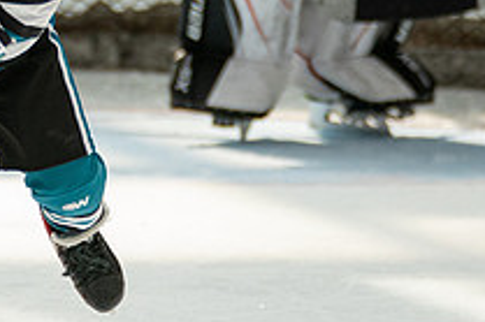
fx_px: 12088
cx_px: -137
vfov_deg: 1.5
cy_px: 7
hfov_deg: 2.3
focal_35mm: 898
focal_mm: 221
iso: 1600
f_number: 3.2
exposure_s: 1/5000
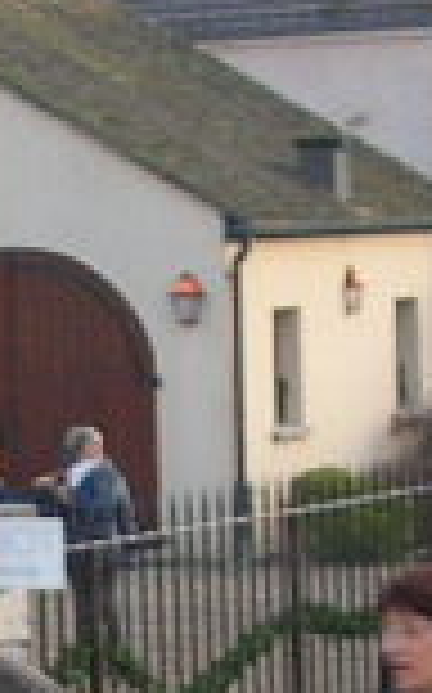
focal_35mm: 247
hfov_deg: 5.3
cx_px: 94
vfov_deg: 8.5
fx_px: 4662
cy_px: 698
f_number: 2.8
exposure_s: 1/35.3
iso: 50
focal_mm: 5.8
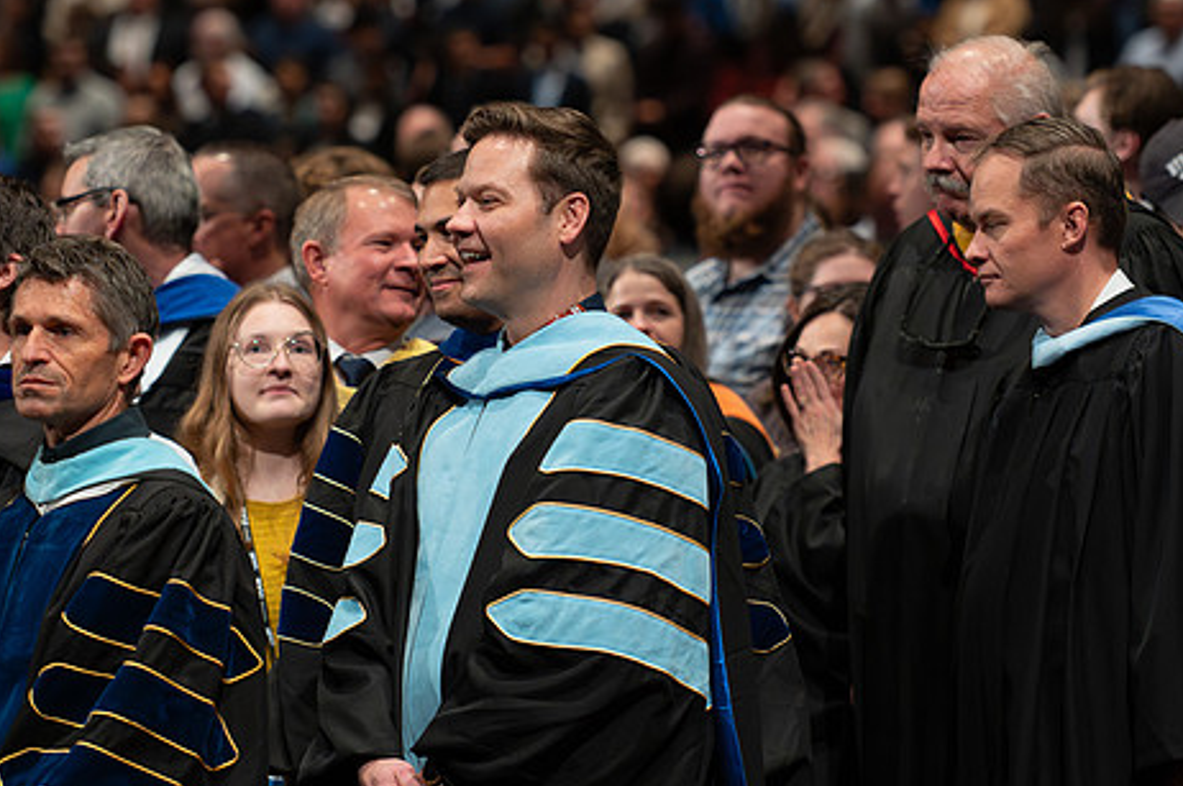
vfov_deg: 6.1
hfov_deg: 9.2
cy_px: 218
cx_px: 502
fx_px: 7386
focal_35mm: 225
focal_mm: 135
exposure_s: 1/200
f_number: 2.8
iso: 3200
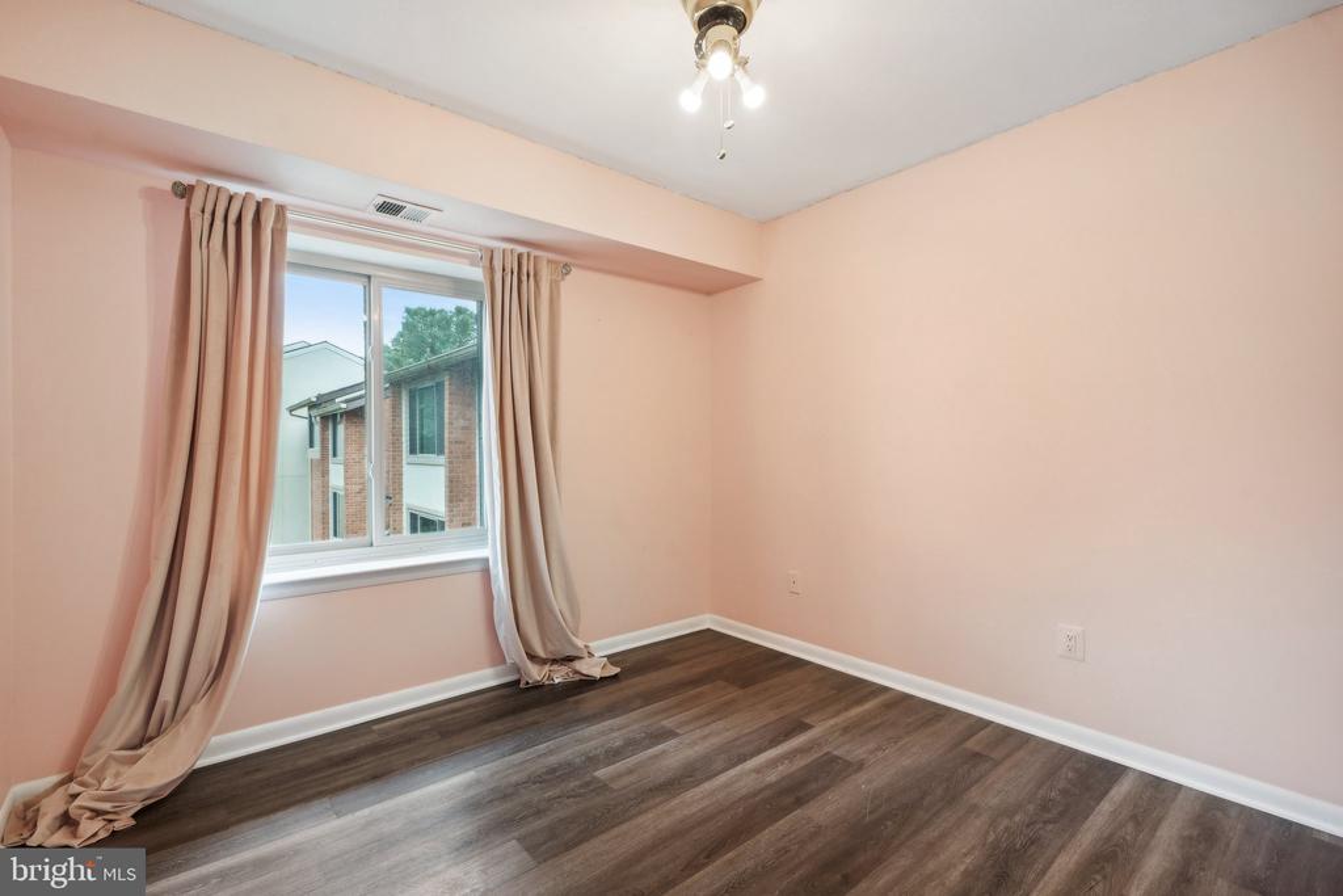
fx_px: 597
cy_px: 448
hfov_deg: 96.7
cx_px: 672
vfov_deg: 73.8
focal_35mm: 16
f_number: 8
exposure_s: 1/25
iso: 400
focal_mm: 16
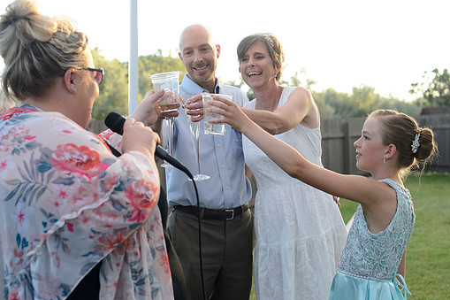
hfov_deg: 35.1
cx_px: 228
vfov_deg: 23.8
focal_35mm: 57
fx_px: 712
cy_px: 136
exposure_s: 1/250
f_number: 4.5
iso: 400
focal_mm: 50
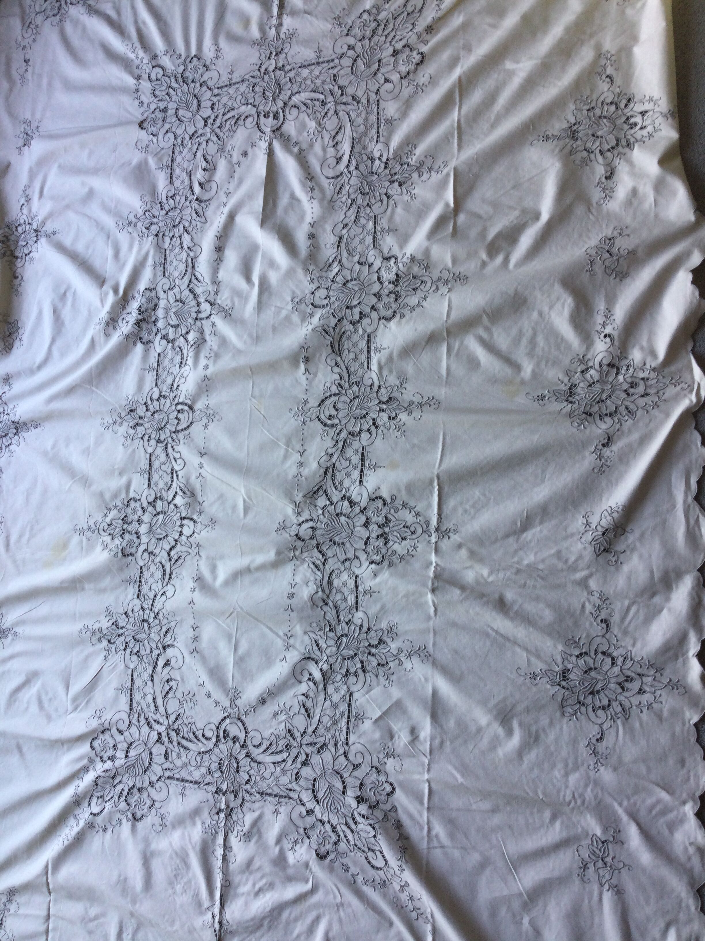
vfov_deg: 58.4
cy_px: 470
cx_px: 352
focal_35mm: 31
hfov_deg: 45.4
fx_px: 842
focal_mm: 3.3
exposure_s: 1/50
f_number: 2.4
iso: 25
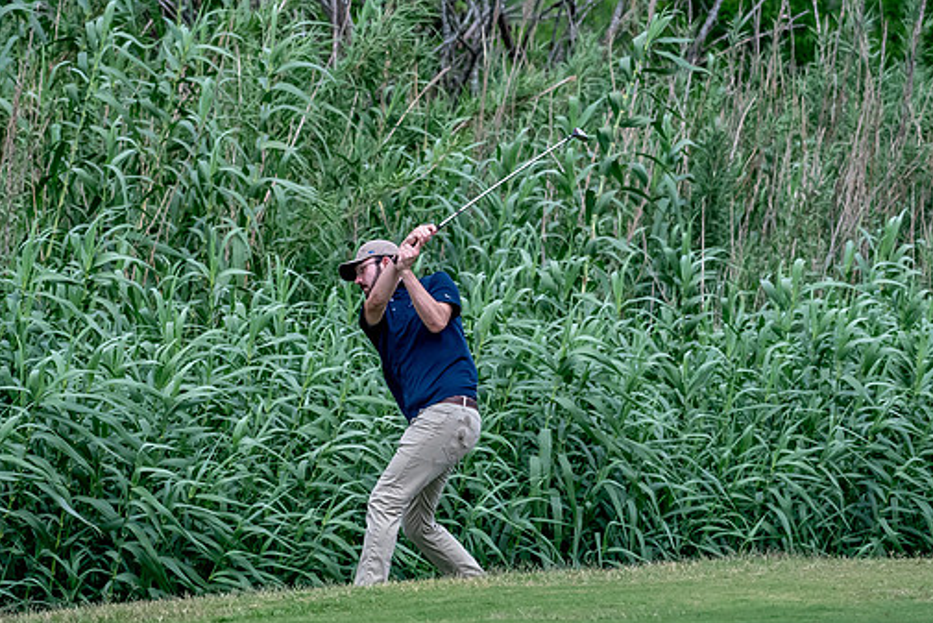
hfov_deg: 5.2
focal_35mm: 396
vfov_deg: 3.5
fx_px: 10265
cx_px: 443
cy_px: 352
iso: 1400
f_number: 5.6
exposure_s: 1/2000
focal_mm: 230
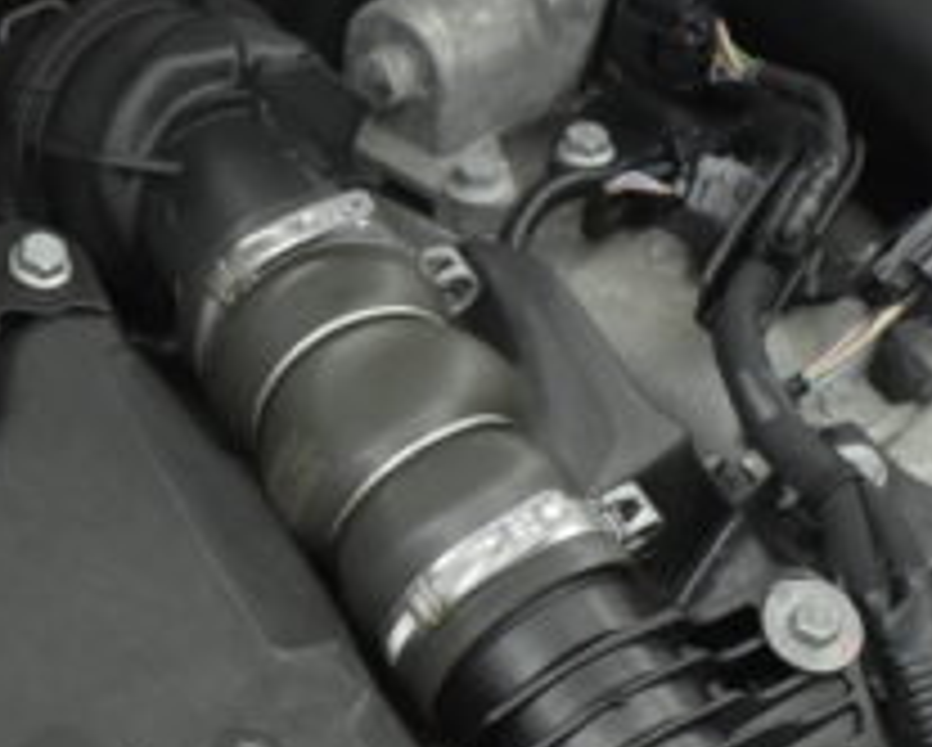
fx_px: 4224
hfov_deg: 12.5
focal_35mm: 153
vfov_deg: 10.0
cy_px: 873
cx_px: 153
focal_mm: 22
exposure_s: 1/80
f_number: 3.8
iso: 1600
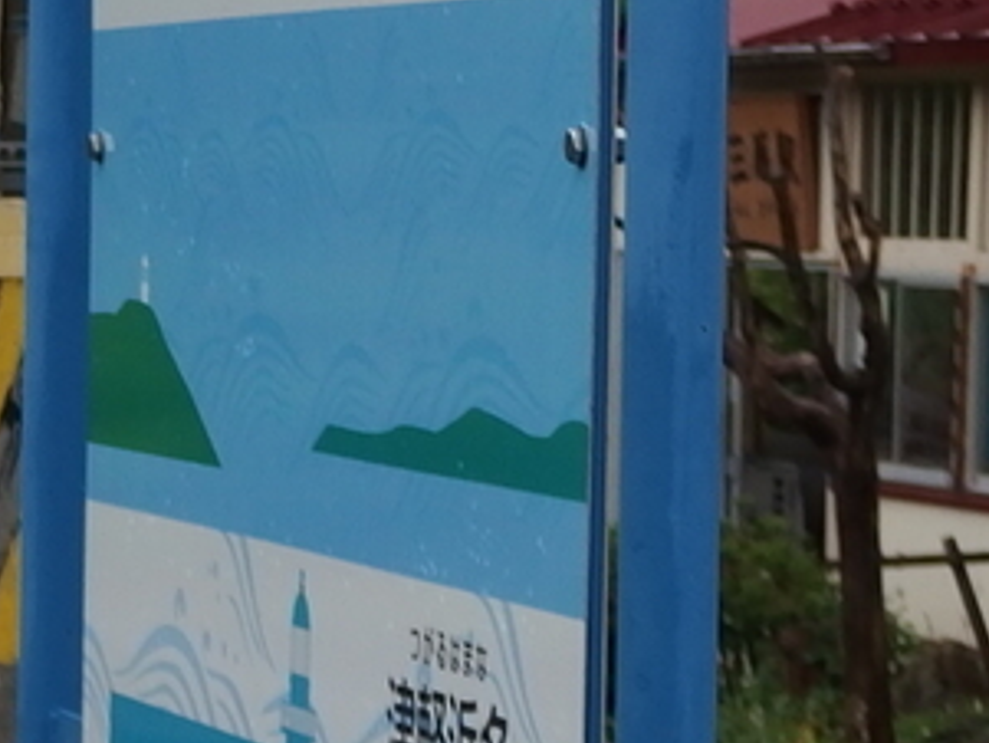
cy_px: 279
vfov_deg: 6.0
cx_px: -877
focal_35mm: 247
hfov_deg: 7.7
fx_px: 7060
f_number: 3.2
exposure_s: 1/400
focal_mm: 11.1
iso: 100
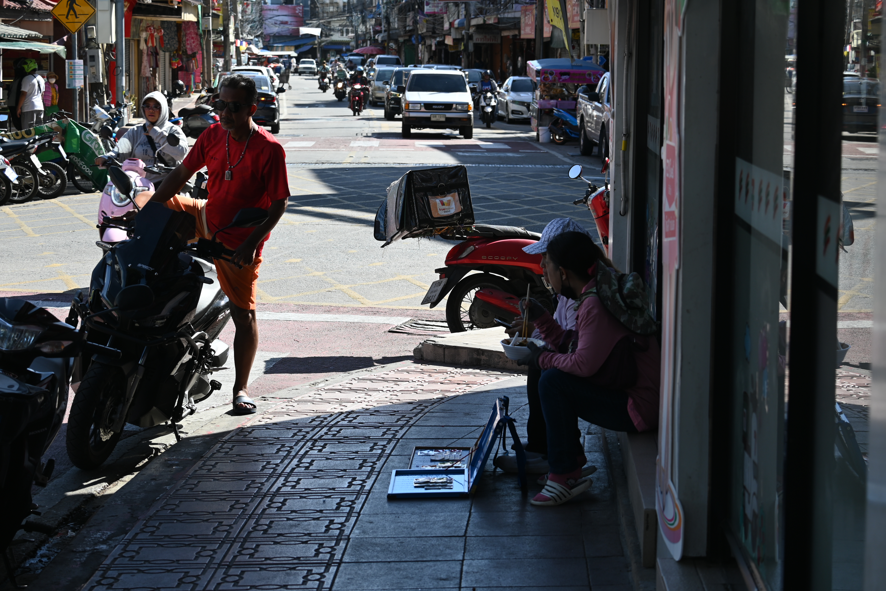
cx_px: 443
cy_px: 296
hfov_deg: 23.0
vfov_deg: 15.4
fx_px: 2178
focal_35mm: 88
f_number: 6.3
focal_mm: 59
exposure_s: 1/320
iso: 100
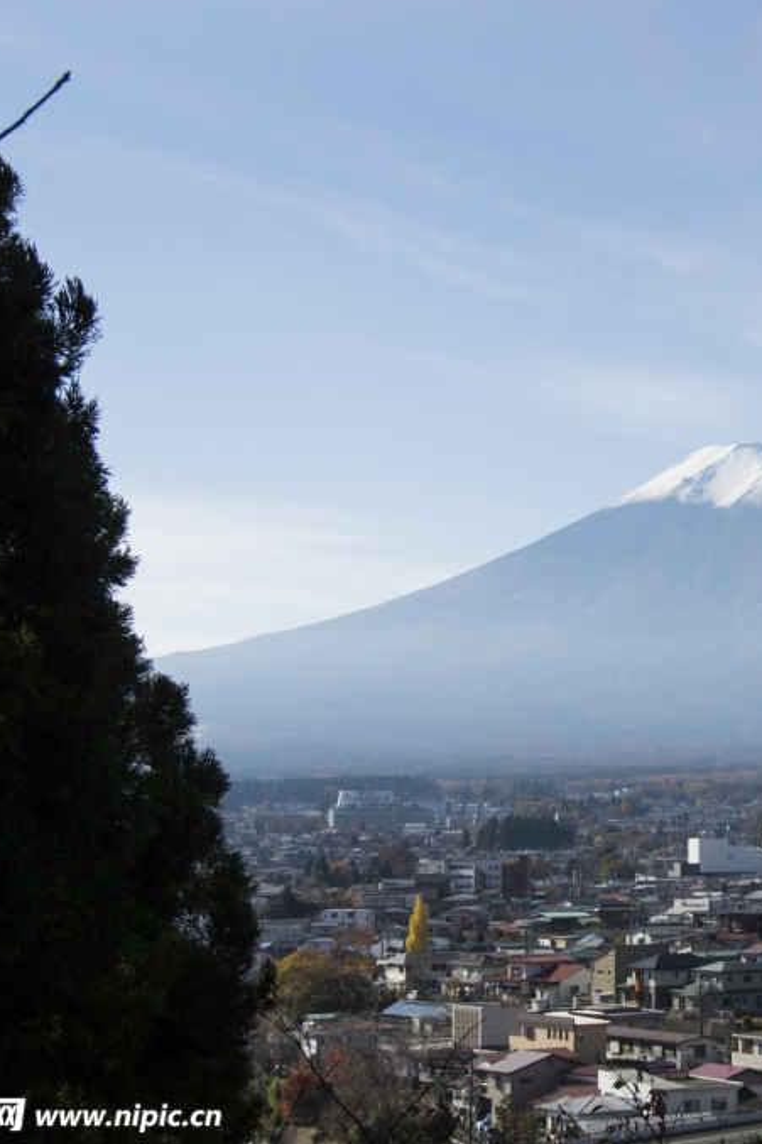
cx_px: 730
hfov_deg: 20.4
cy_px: 570
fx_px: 2065
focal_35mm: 65
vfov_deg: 31.0
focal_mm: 29
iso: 400
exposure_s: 1/6400
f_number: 2.8
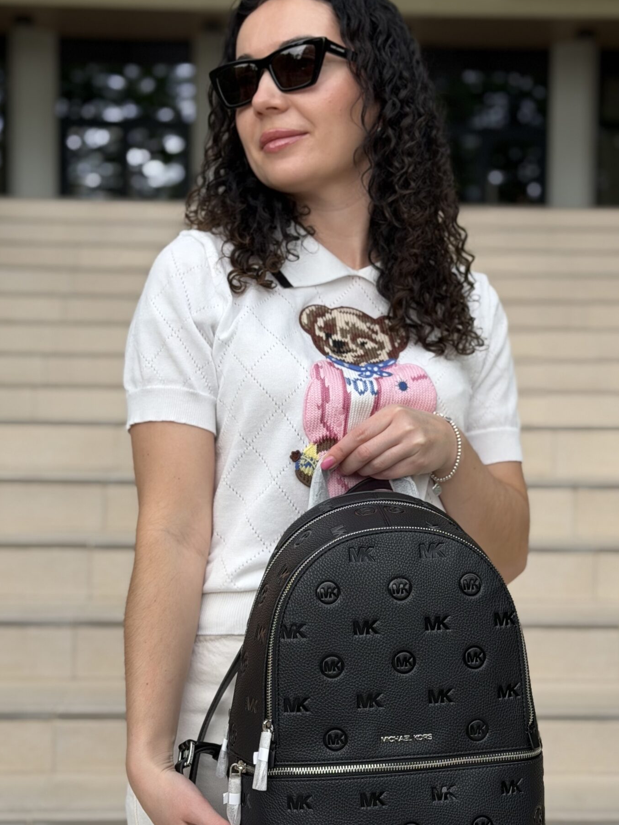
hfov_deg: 21.6
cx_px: 333
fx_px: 1621
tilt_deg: -1.7
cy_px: 484
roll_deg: -1.3
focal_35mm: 68
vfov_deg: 28.5
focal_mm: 6.76
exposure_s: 1/596
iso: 80
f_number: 1.78
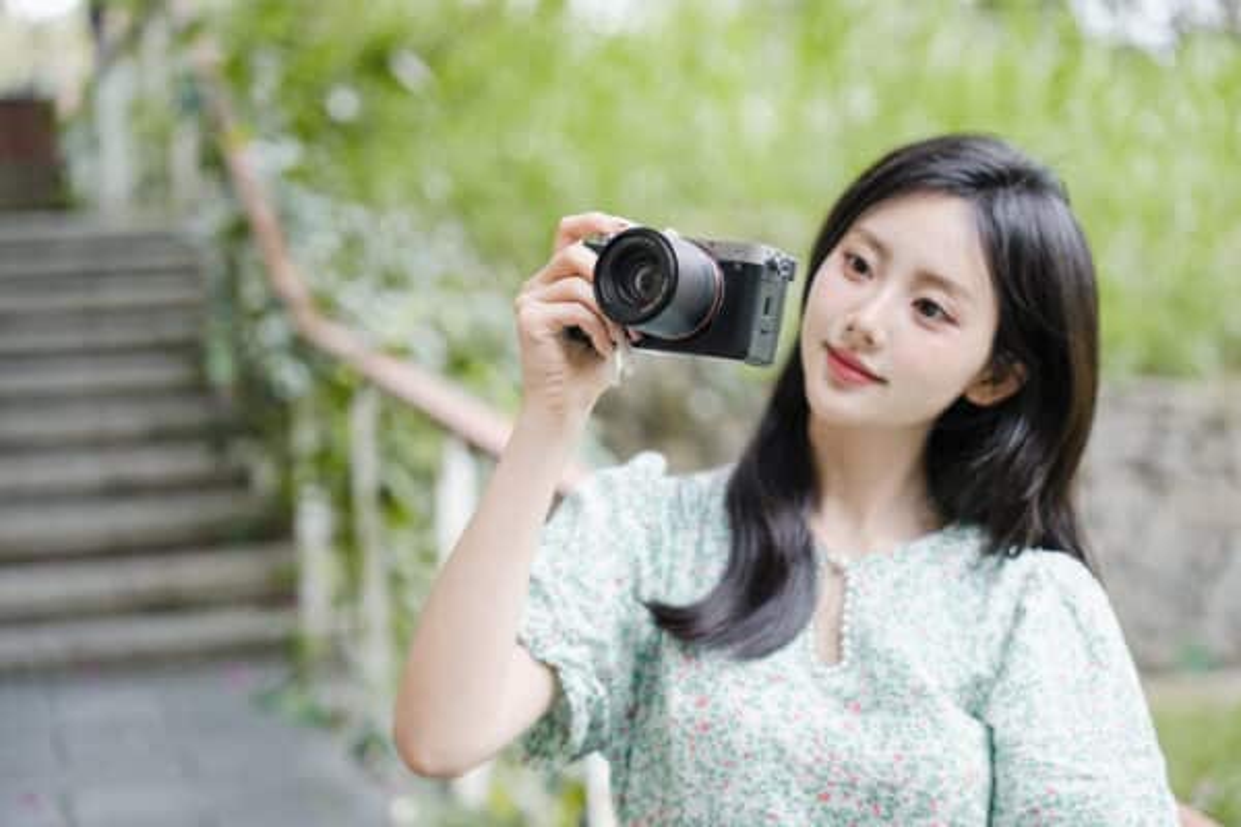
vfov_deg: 19.5
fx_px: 2413
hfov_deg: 28.8
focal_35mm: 70
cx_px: 620
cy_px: 414
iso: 640
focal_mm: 70
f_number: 2.8
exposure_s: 1/125
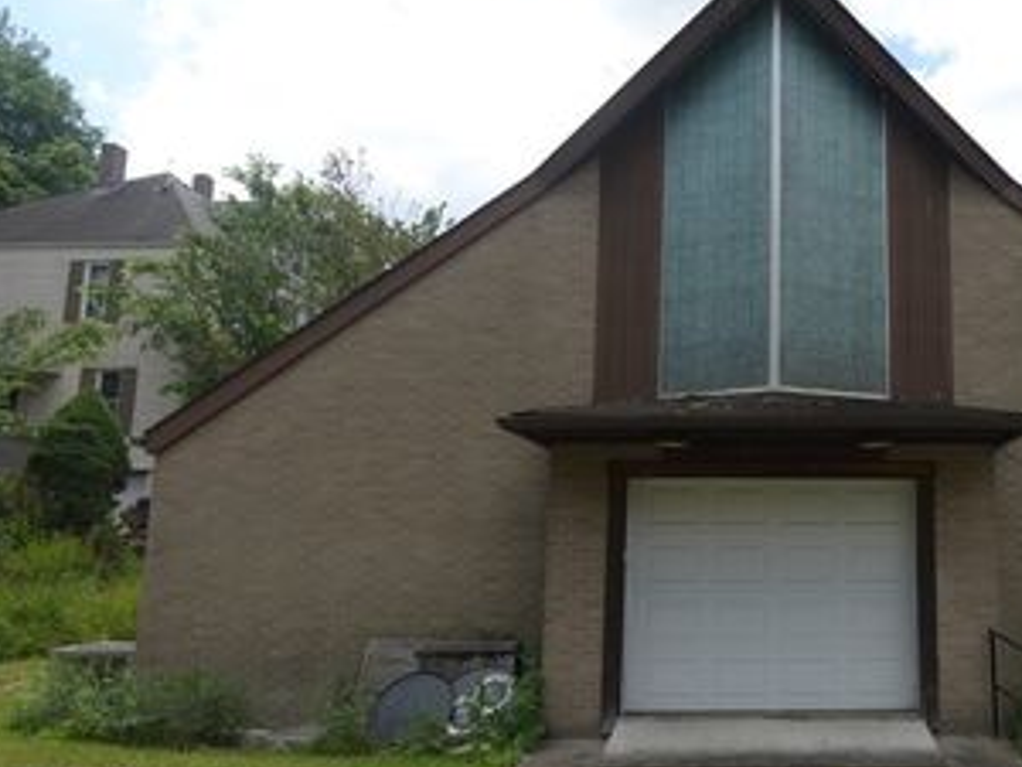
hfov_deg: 52.9
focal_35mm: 32
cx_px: 824
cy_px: 404
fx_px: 945
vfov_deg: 44.1
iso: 125
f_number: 2
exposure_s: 1/2500
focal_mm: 7.6
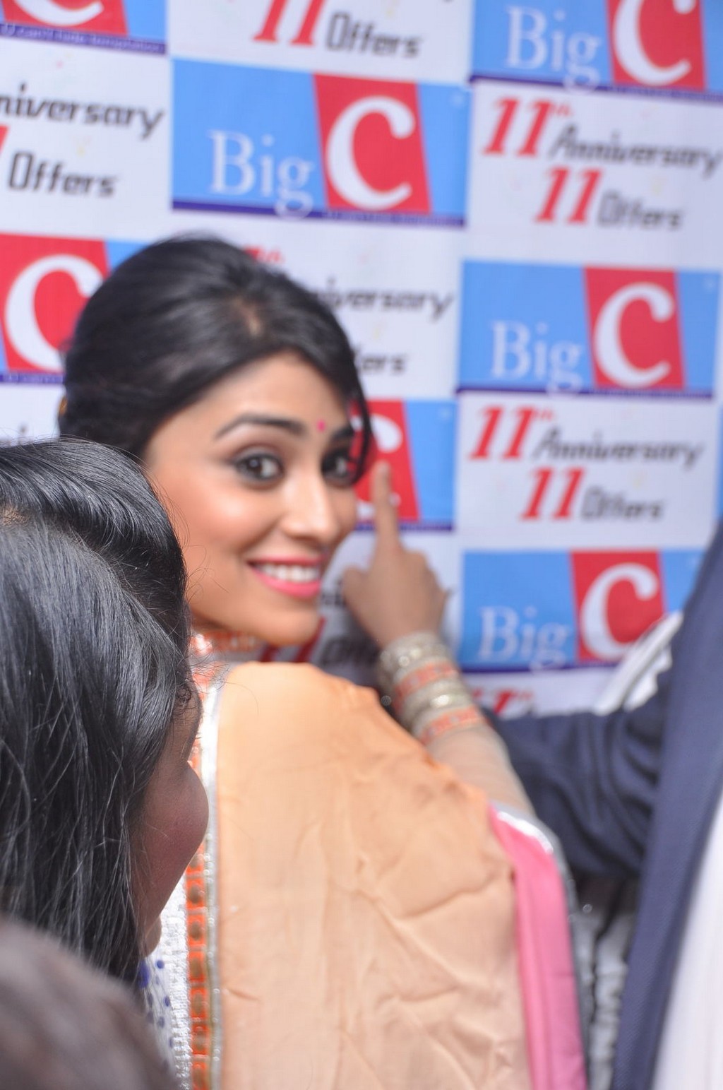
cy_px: 545
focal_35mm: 57
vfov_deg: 35.1
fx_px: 1722
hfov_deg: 23.7
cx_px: 362
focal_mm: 38
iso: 400
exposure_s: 1/125
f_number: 6.3
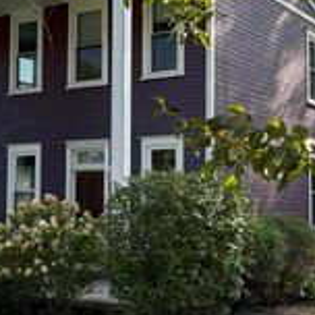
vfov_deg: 24.6
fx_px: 721
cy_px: 140
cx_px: 172
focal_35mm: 70
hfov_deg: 24.6
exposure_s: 1/1553
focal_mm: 6.76
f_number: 1.78
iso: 100
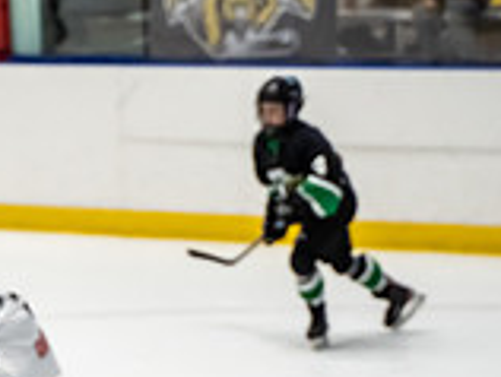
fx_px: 3827
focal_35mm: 264
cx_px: 38
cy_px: 531
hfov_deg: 7.5
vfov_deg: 5.6
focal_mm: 75
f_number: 2.8
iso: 2500
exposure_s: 1/1000
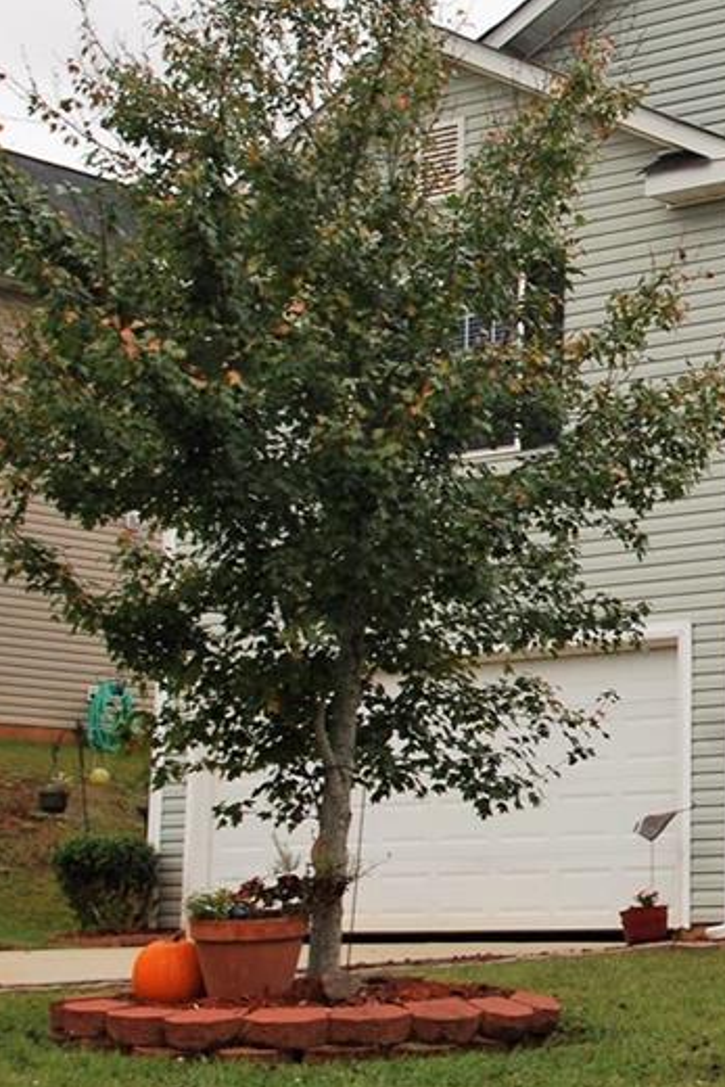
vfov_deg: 28.3
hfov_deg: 17.9
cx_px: 951
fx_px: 2143
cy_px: 409
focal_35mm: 71
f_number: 8
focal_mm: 24
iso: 200
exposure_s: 1/80
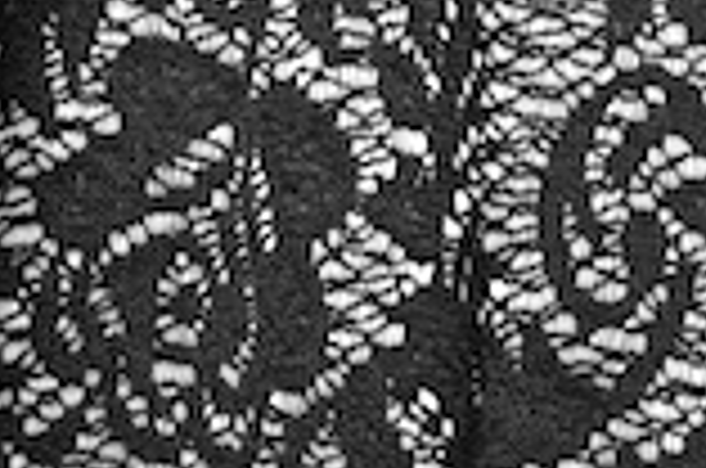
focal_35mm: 356
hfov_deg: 5.8
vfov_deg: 3.8
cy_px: -65
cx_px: 130
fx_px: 6967
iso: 400
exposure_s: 1/640
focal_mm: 62
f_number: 10
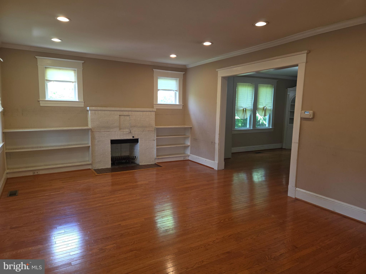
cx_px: 183
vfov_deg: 58.9
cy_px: 137
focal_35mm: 23
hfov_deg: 73.9
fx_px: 243
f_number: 1.8
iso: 64
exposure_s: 1/60
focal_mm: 5.4
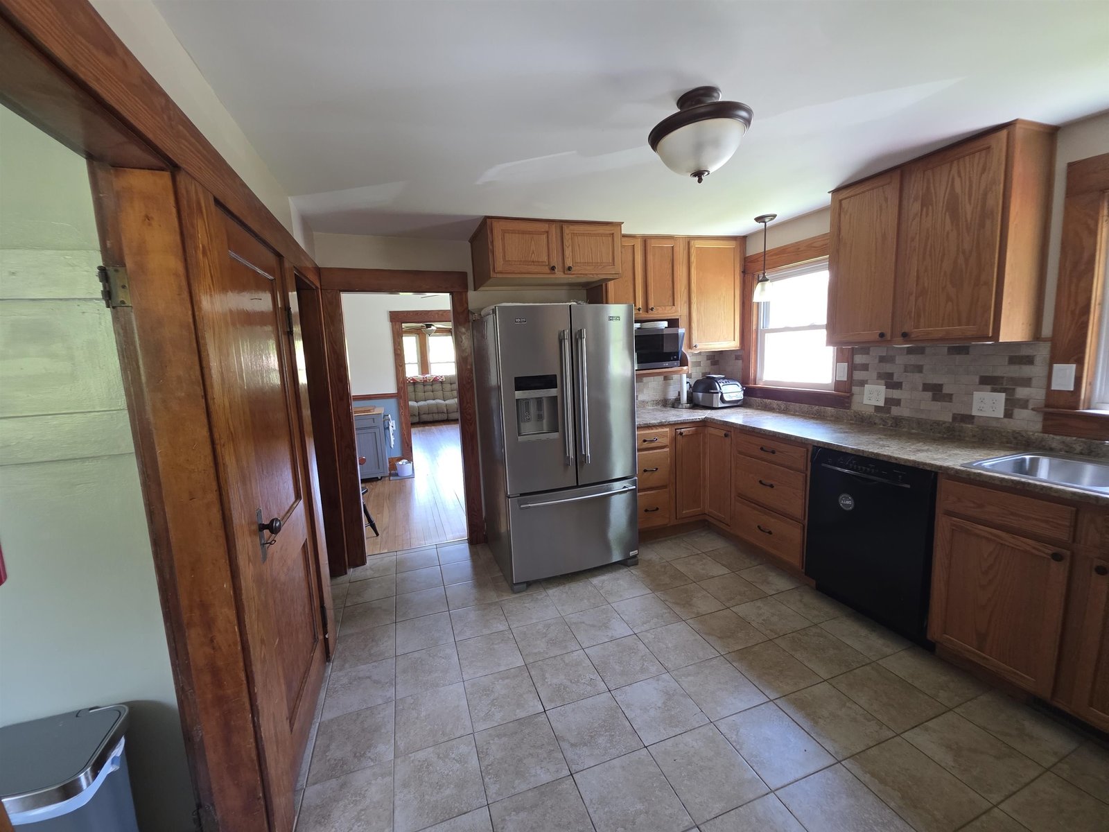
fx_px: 416
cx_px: 554
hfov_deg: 106.2
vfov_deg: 89.9
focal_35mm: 13
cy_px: 416
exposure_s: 1/60
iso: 200
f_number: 1.9
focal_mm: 2.2
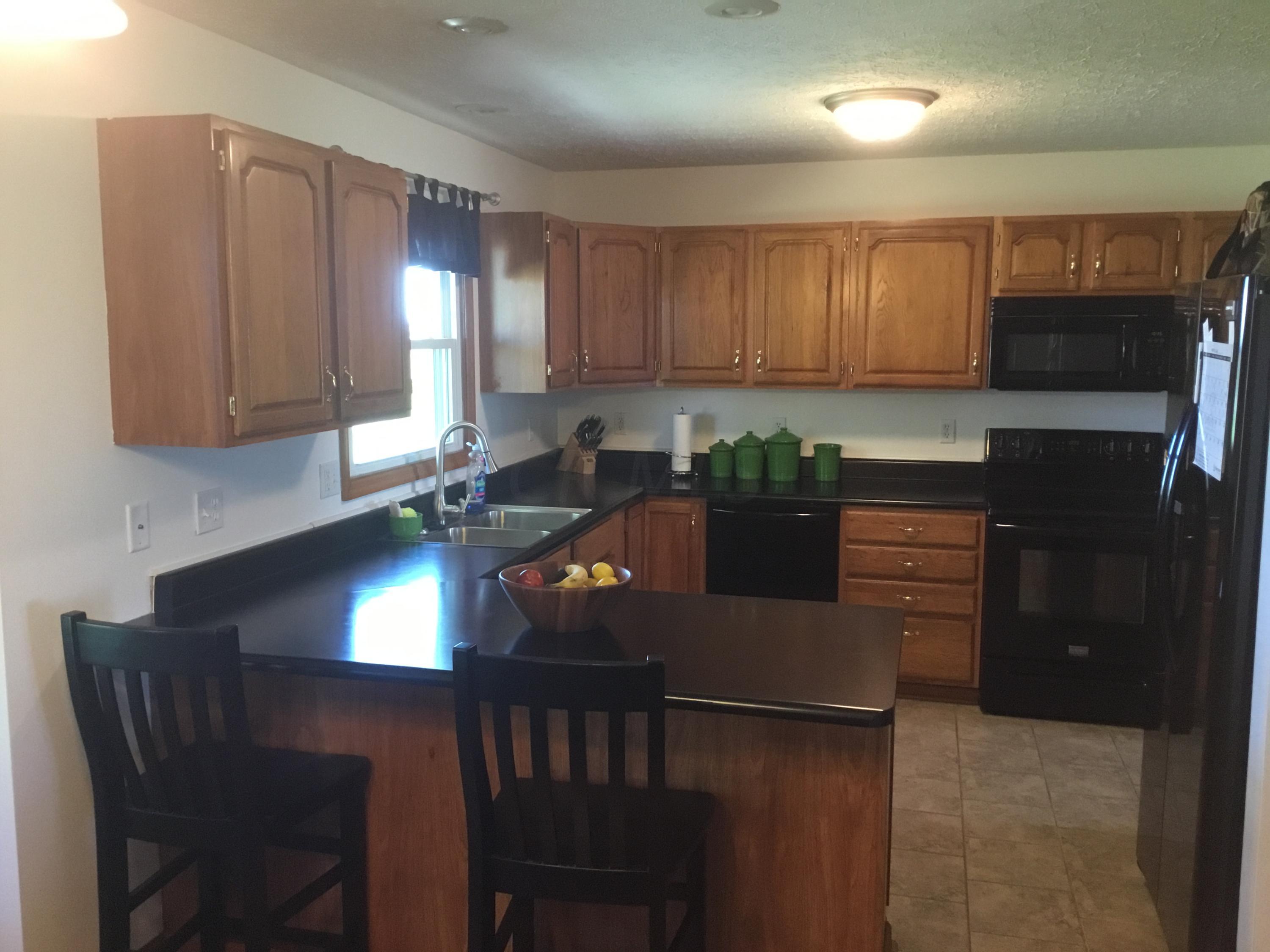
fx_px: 1137
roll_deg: +0.8
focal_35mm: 31
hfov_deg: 58.4
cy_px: 476
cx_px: 635
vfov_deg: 45.4
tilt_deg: -6.8
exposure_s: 1/30
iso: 160
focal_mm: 3.3
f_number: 2.4
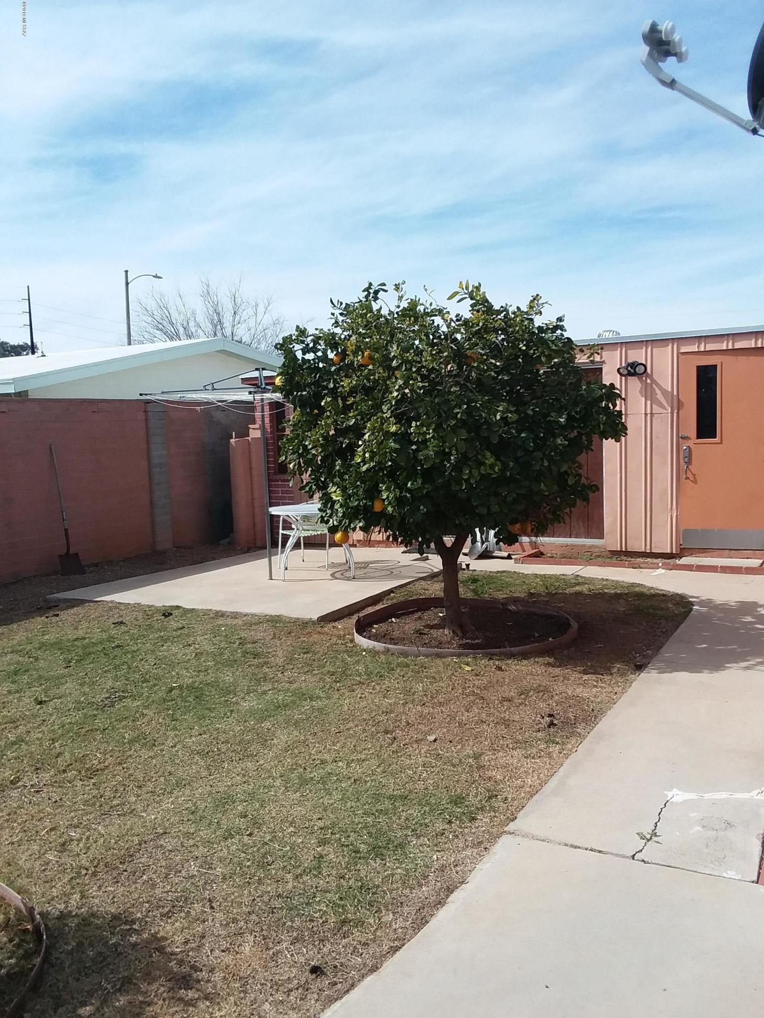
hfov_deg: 48.2
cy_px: 509
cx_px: 382
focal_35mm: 29
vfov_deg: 61.7
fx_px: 853
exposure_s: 1/1570
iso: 40
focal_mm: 2.47
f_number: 1.9
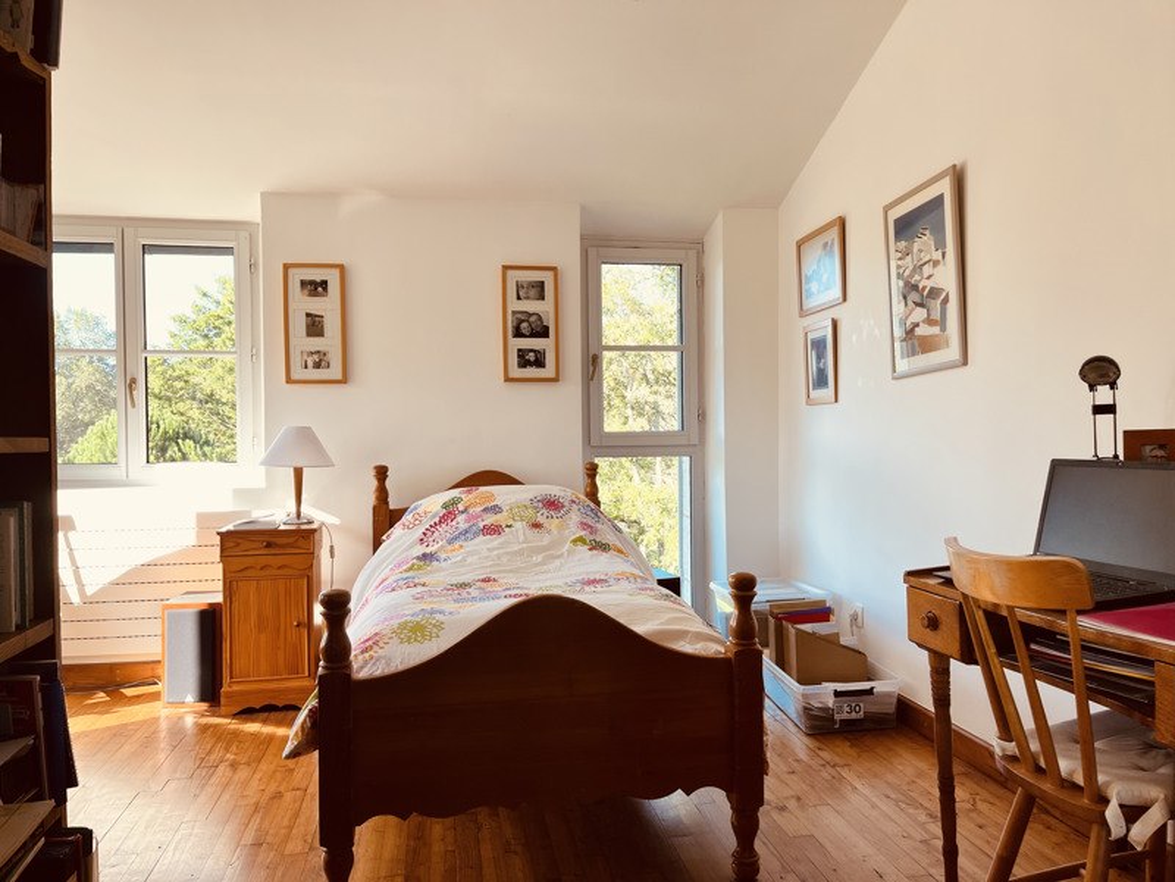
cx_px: 588
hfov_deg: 67.3
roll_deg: +0.6
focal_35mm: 26
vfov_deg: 53.1
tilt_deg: -0.8
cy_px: 441
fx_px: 883
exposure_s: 1/122
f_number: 1.6
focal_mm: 5.1
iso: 32
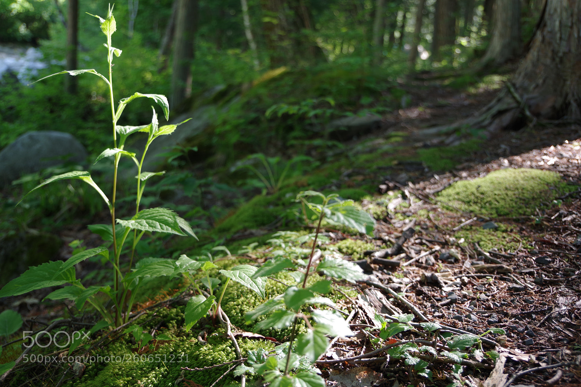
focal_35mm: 36
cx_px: 290
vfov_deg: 36.9
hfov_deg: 53.1
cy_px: 194
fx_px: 581
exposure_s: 1/25
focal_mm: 24
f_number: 4
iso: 100
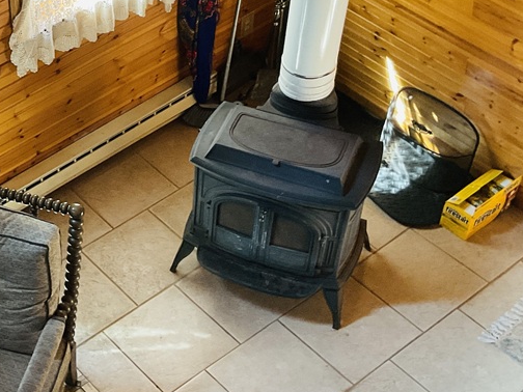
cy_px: 152
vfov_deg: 21.3
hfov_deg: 26.2
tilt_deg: -44.8
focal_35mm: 69
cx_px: -40
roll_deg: +10.0
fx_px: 1042
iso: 160
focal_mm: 3
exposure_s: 1/60
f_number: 1.8
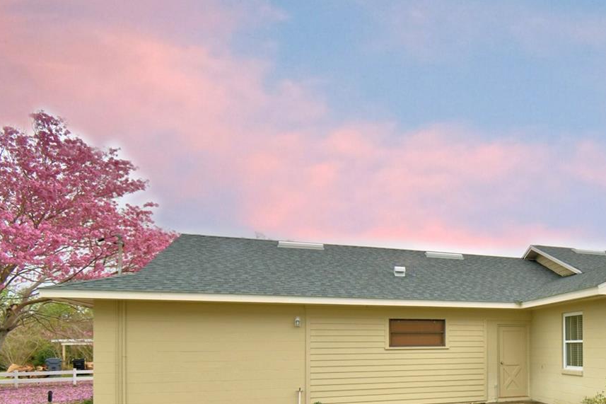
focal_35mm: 28
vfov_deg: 43.4
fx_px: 471
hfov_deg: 57.8
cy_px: 342
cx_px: 525
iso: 100
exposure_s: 1/1000
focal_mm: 10
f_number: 4.5
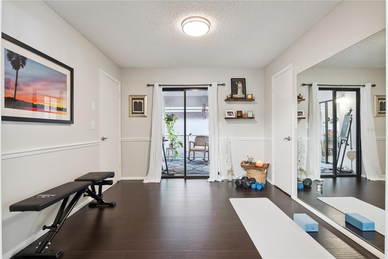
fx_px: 172
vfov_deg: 73.7
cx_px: 194
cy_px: 130
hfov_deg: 96.7
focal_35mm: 16
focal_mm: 16
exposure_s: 1/4
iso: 800
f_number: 9
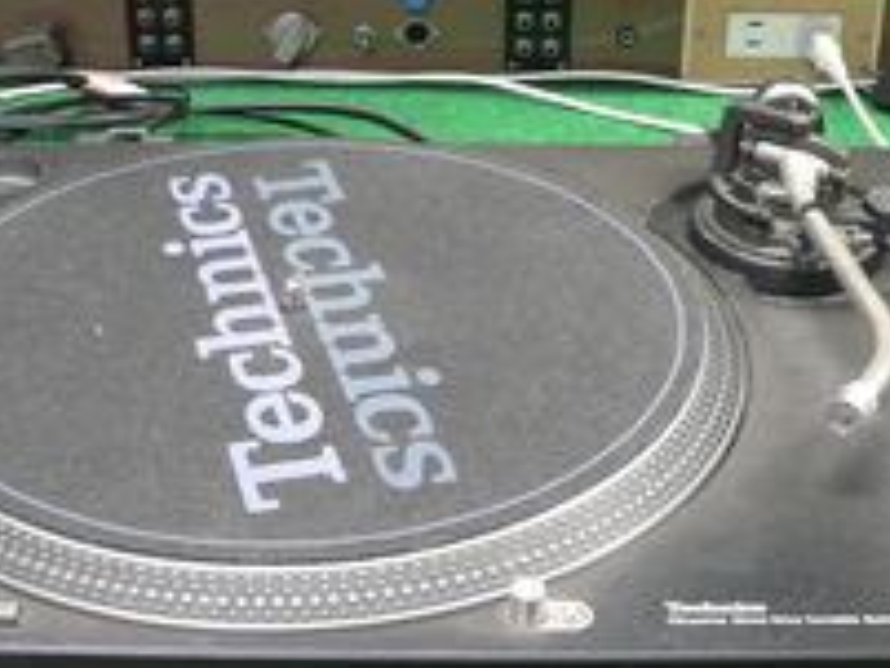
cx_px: 412
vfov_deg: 21.6
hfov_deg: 28.5
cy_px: 369
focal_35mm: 68
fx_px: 1749
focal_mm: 6
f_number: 2.8
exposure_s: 1/8
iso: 200
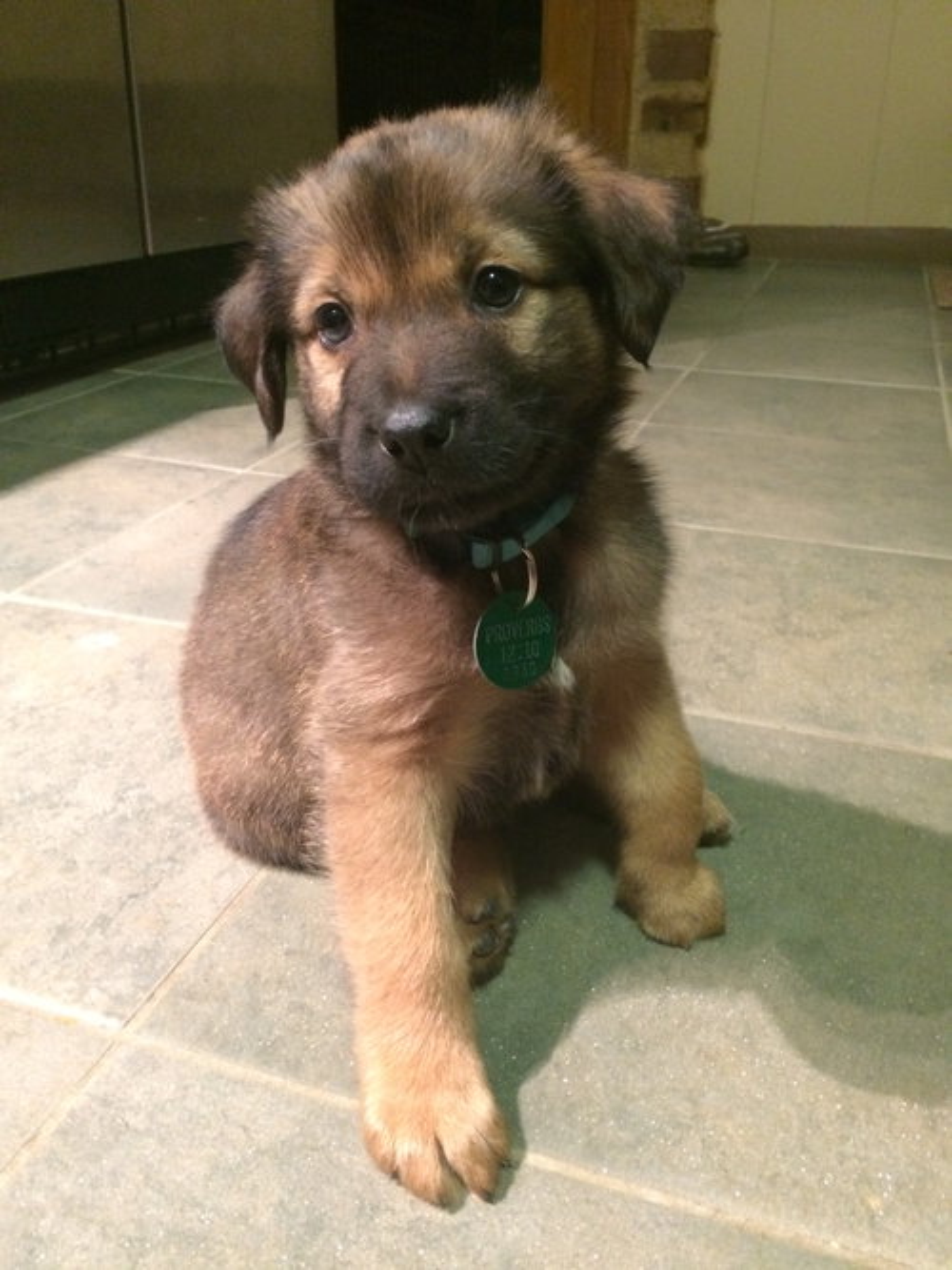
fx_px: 1064
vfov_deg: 61.7
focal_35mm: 29
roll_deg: -0.9
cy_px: 635
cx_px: 476
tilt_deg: -23.9
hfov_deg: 48.2
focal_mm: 4.15
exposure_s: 1/15
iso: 250
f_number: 2.2
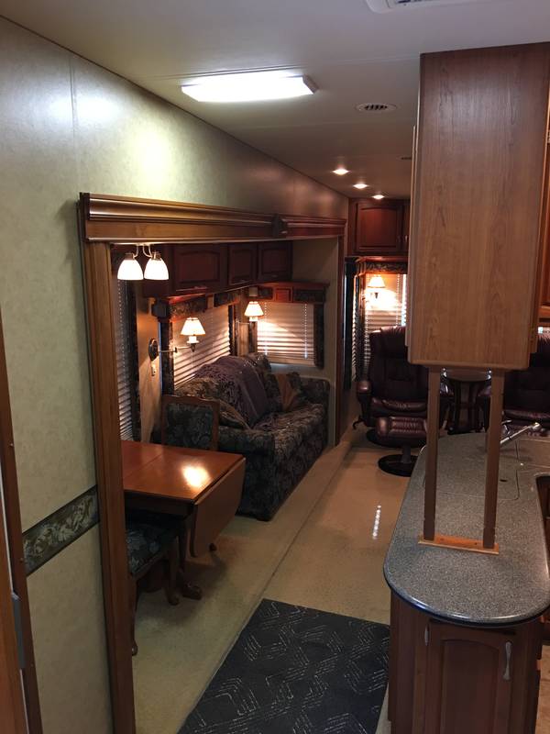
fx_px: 614
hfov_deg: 48.2
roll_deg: +1.5
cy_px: 367
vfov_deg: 61.7
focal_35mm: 29
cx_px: 275
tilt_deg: -11.5
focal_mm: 4.15
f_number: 2.2
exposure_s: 1/10
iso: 100
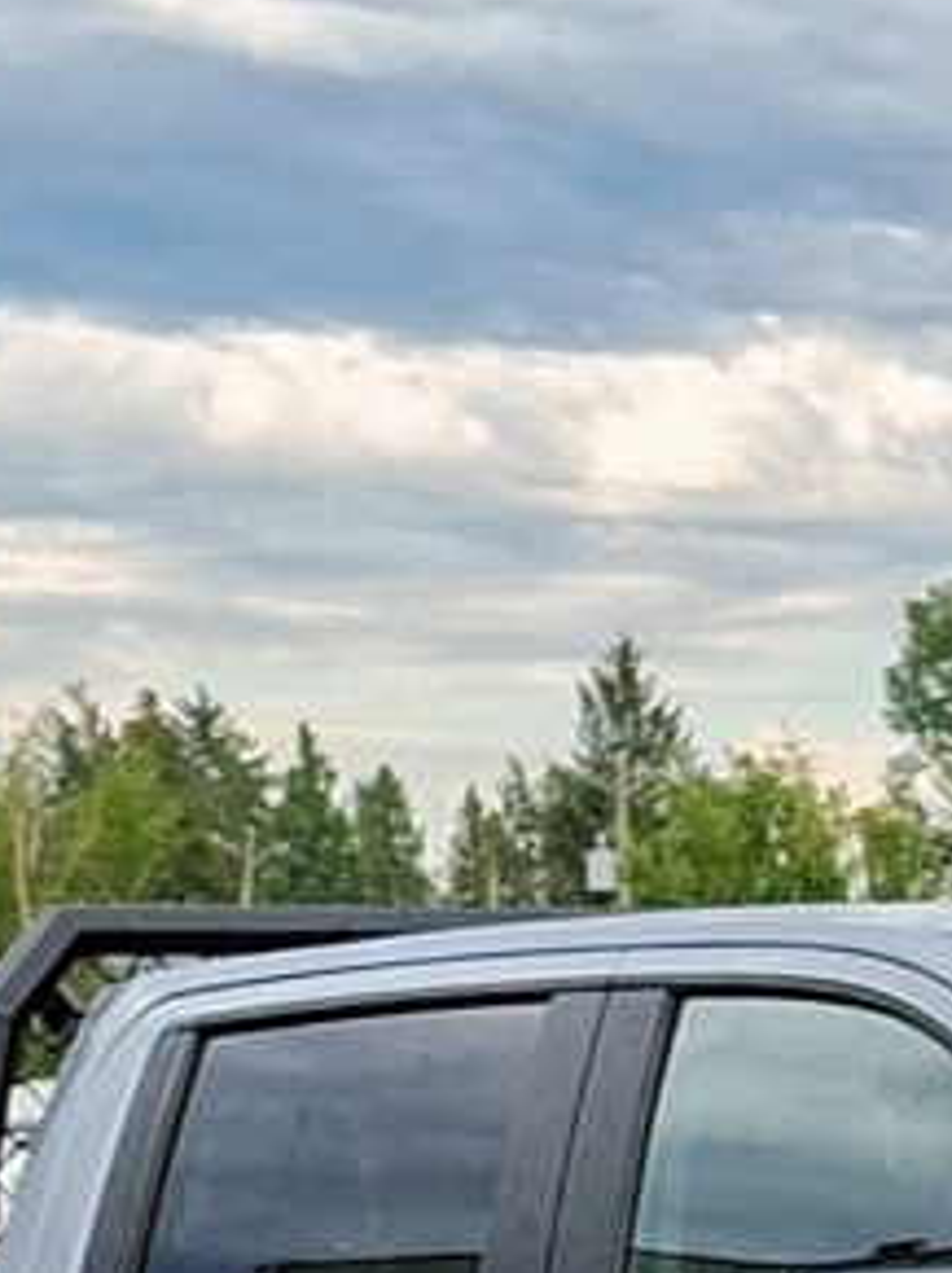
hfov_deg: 11.1
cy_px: 1826
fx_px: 4664
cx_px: 1516
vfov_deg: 14.6
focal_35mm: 127
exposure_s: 1/914
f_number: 1.8
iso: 50
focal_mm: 5.54
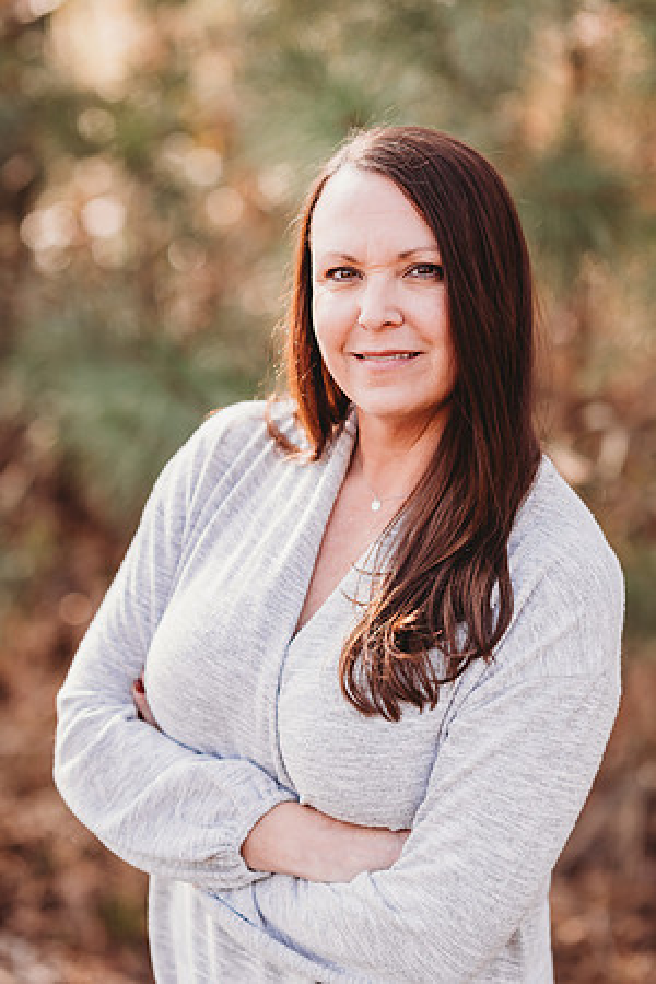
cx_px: 328
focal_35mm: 85
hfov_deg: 16.1
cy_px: 492
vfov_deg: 23.9
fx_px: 2323
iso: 100
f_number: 2.2
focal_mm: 85
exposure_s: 1/320
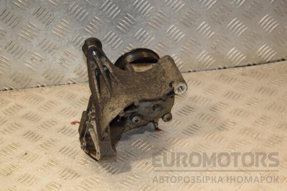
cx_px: 143
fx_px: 630
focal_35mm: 79
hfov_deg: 25.7
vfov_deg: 17.3
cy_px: 95
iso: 800
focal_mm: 52
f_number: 6.3
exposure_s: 1/200
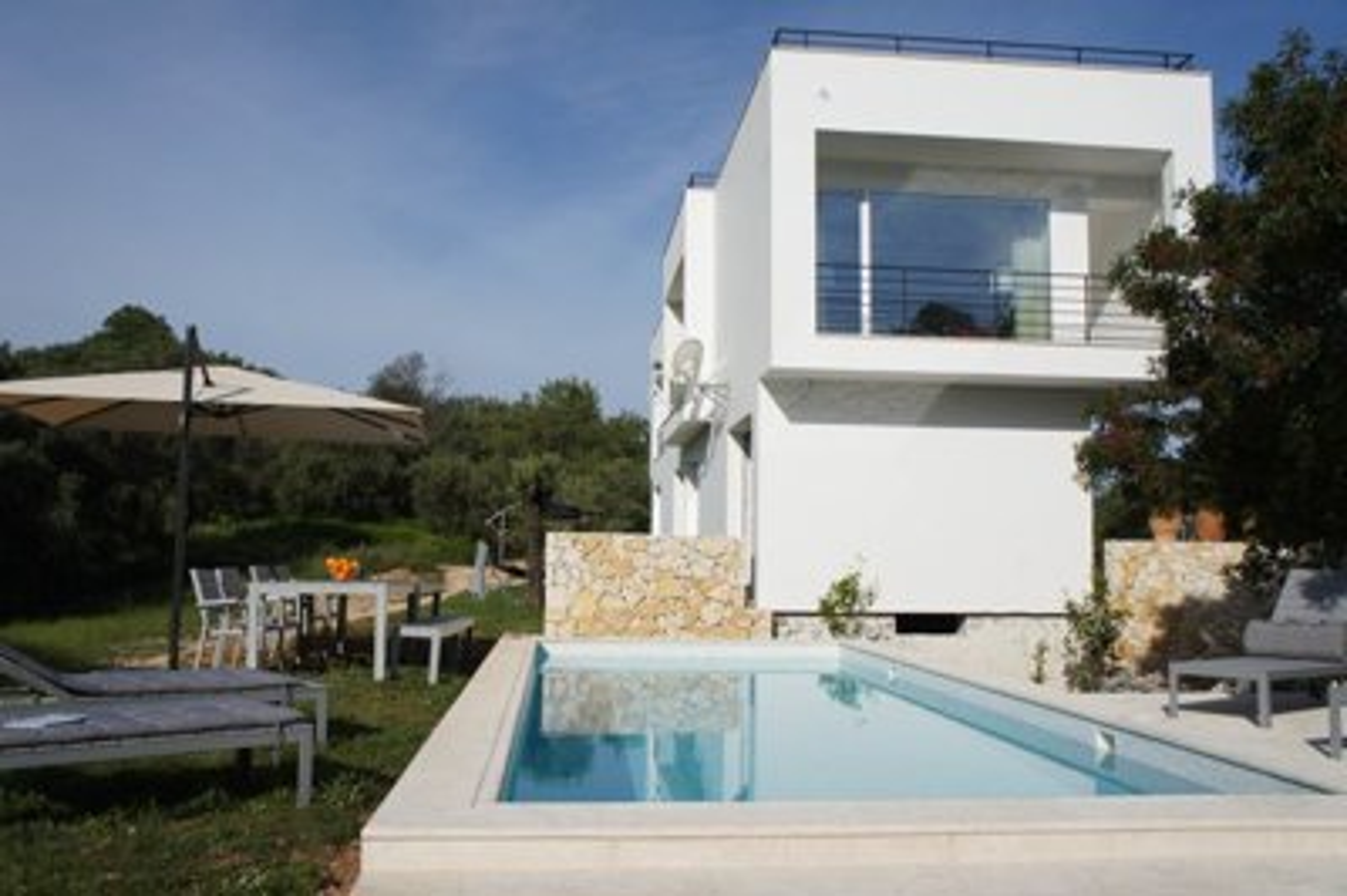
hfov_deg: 59.5
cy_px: 448
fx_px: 1178
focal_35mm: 32
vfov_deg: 41.6
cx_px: 674
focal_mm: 21
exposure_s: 1/800
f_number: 8
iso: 200
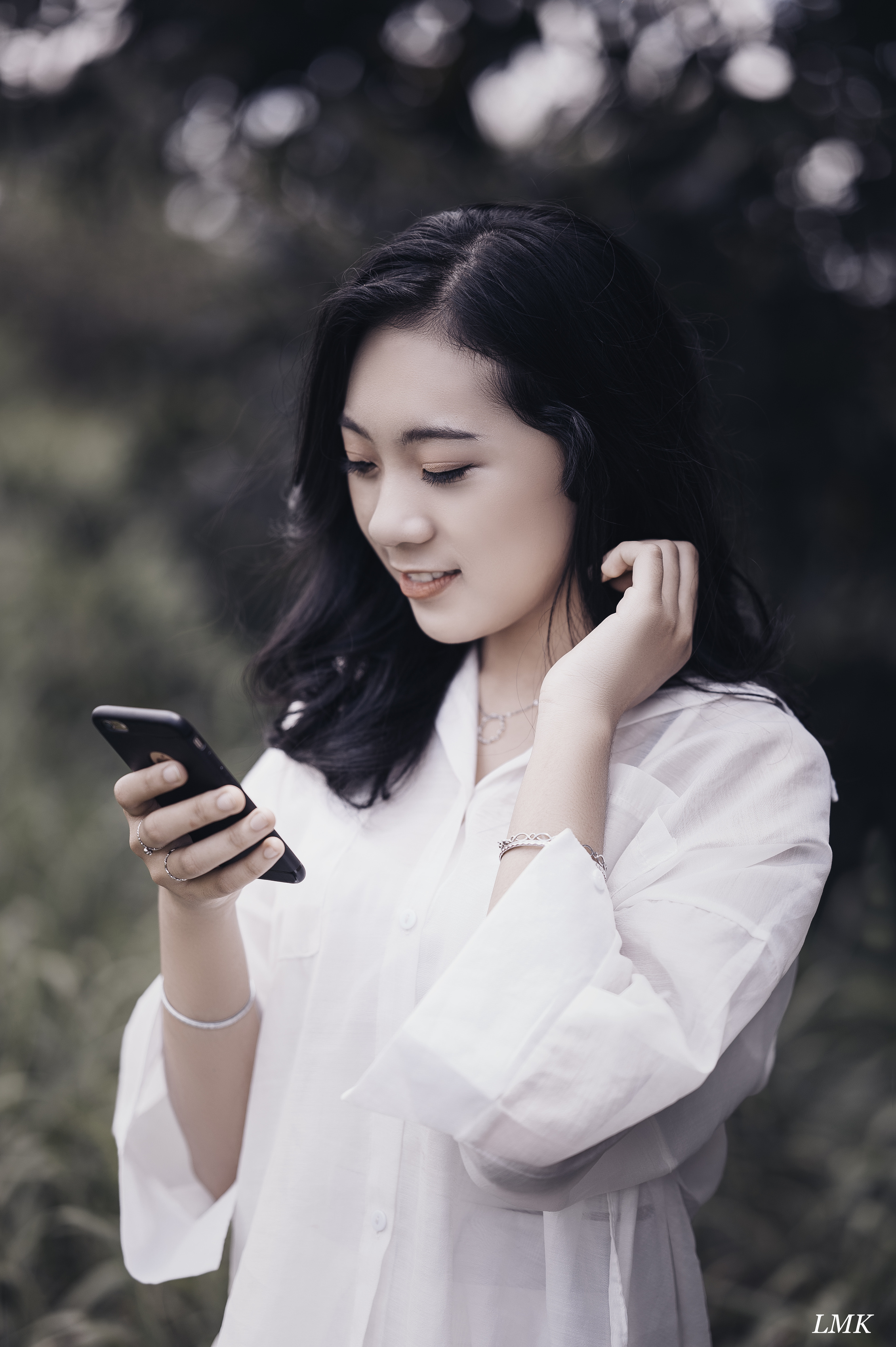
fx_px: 3178
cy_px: 674
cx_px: 448
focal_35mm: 85
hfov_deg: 16.1
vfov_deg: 23.9
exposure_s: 1/800
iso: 100
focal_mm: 85
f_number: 2
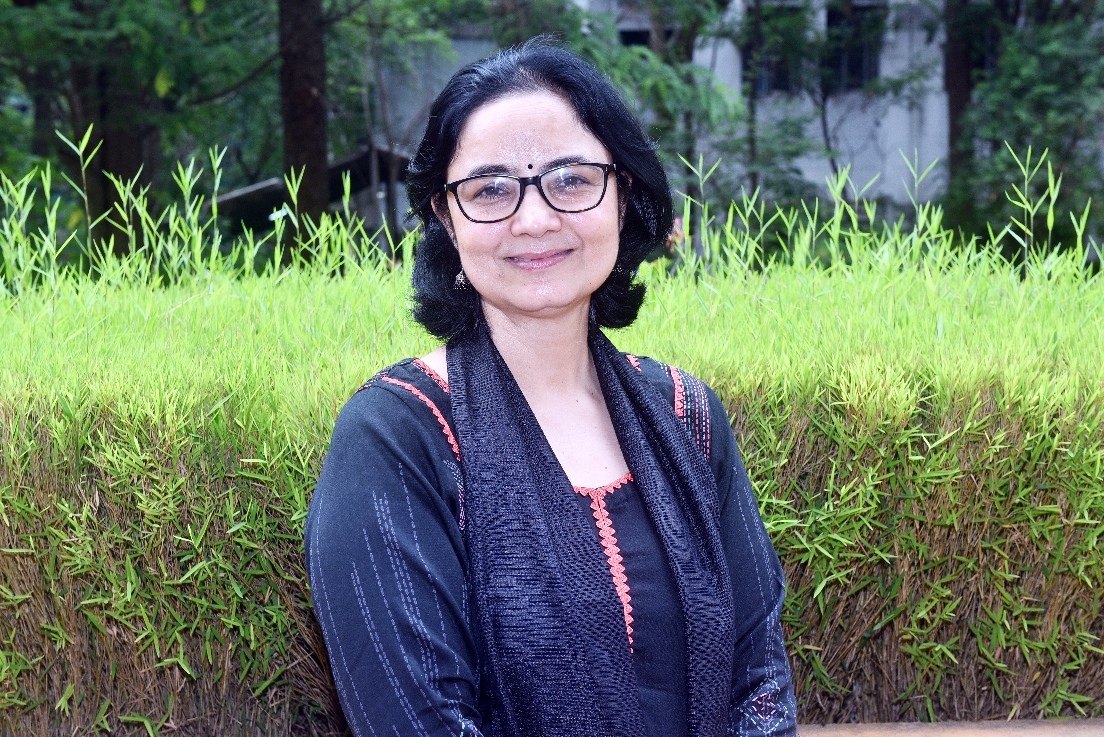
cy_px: 368
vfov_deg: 22.6
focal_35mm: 60
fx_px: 1841
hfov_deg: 33.4
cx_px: 552
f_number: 10
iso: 250
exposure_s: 1/100
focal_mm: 60
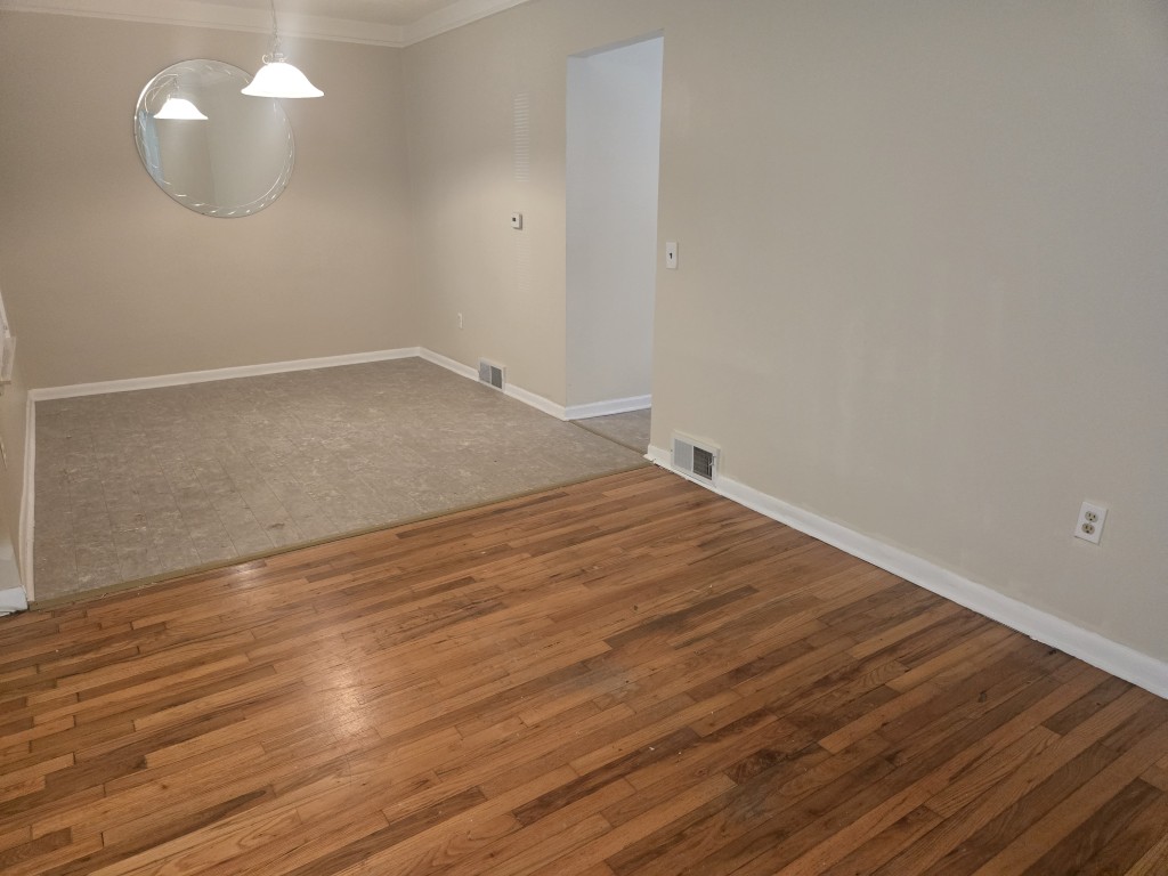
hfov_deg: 73.9
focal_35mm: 23
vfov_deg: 58.9
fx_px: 776
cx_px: 584
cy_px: 438
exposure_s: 1/120
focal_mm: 5.4
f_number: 1.8
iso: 640
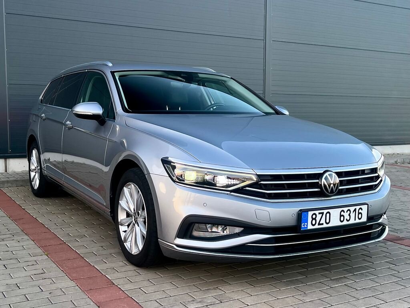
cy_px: 154
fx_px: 308
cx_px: 205
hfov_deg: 67.3
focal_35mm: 26
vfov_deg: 53.1
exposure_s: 1/121
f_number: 1.5
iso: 64
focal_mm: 5.7
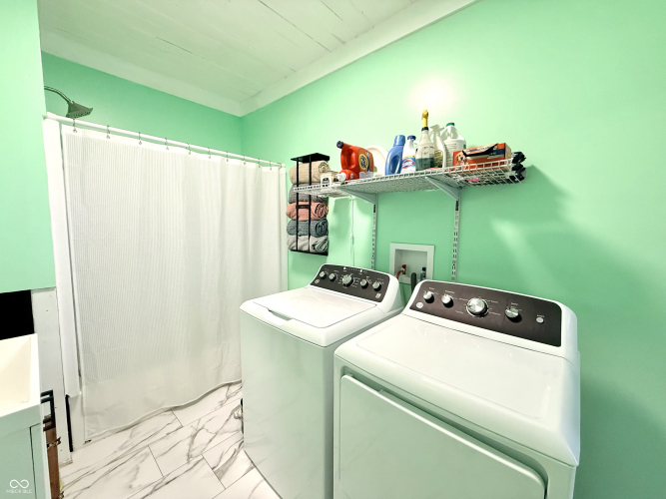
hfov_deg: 102.1
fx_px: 269
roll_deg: -0.9
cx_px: 333
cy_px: 250
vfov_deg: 85.7
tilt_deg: -4.6
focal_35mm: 14
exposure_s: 1/60
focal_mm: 2.22
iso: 250
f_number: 2.2
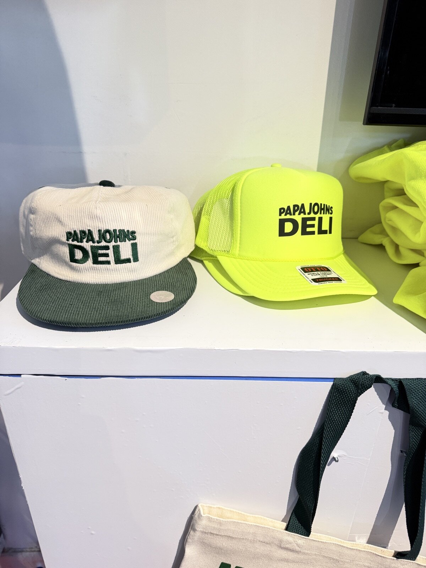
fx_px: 394
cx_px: 213
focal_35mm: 24
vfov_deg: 71.6
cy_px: 284
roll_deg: -2.2
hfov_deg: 56.8
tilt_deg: -28.2
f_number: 1.78
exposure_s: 1/60
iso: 320
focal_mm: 6.76
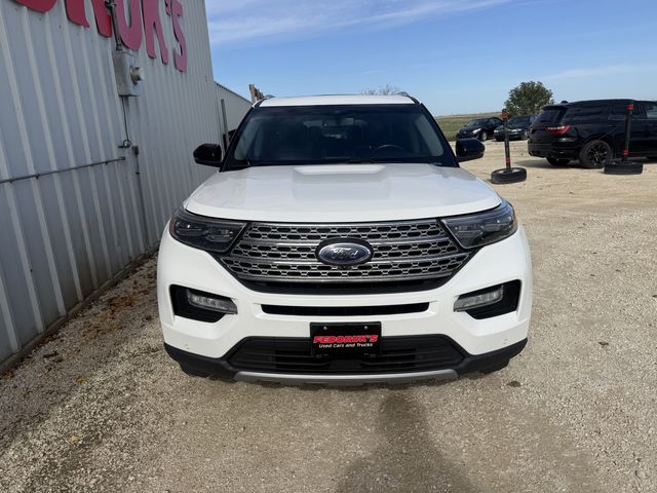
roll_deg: +3.9
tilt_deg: -15.4
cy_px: 246
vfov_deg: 56.8
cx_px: 328
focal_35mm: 24
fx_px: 456
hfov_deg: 71.6
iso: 80
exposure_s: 1/7353
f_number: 1.78
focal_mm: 6.76
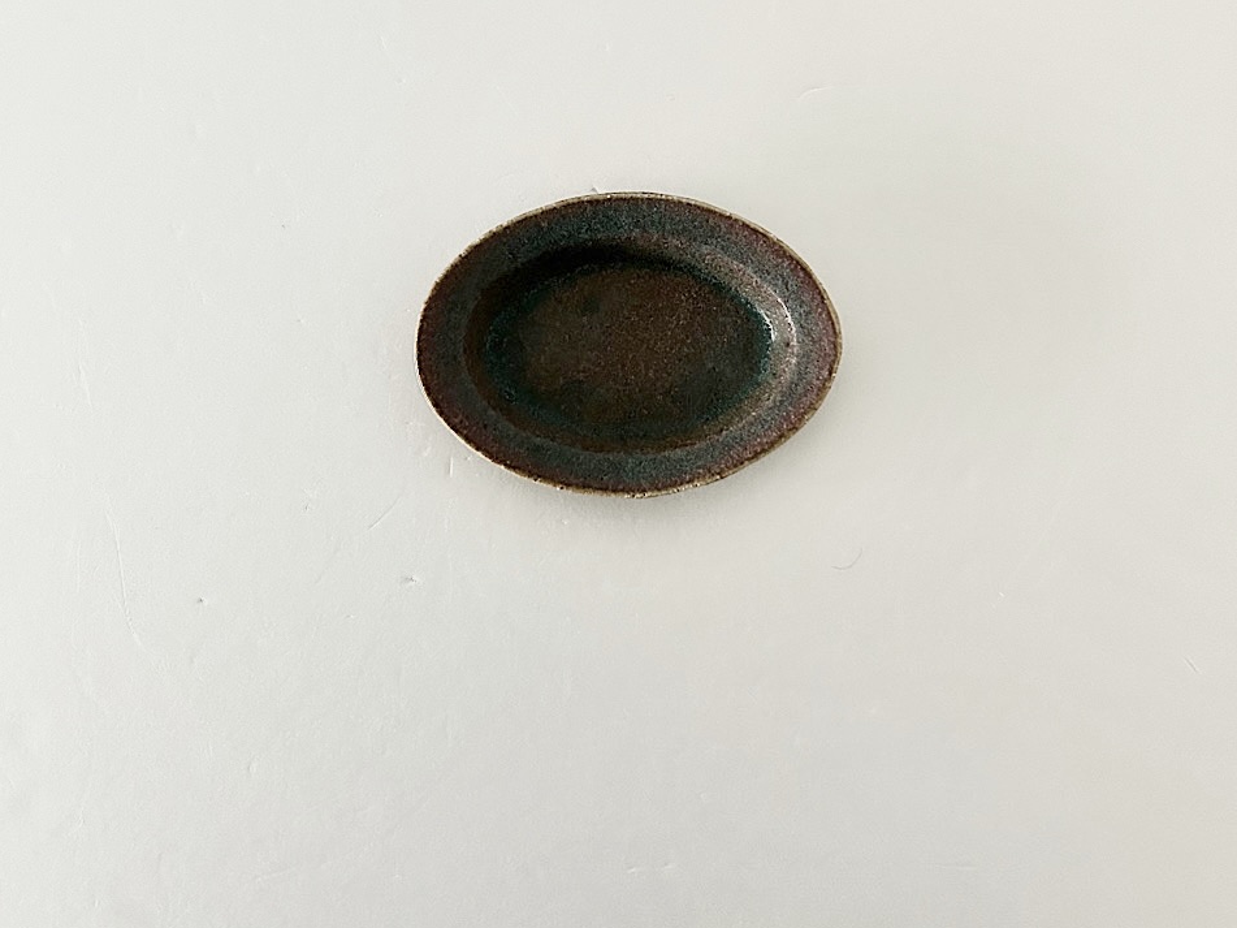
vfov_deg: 40.4
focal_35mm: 35
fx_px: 1251
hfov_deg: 52.6
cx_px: 623
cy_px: 353
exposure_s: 1/40
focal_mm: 5.7
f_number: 1.5
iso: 640
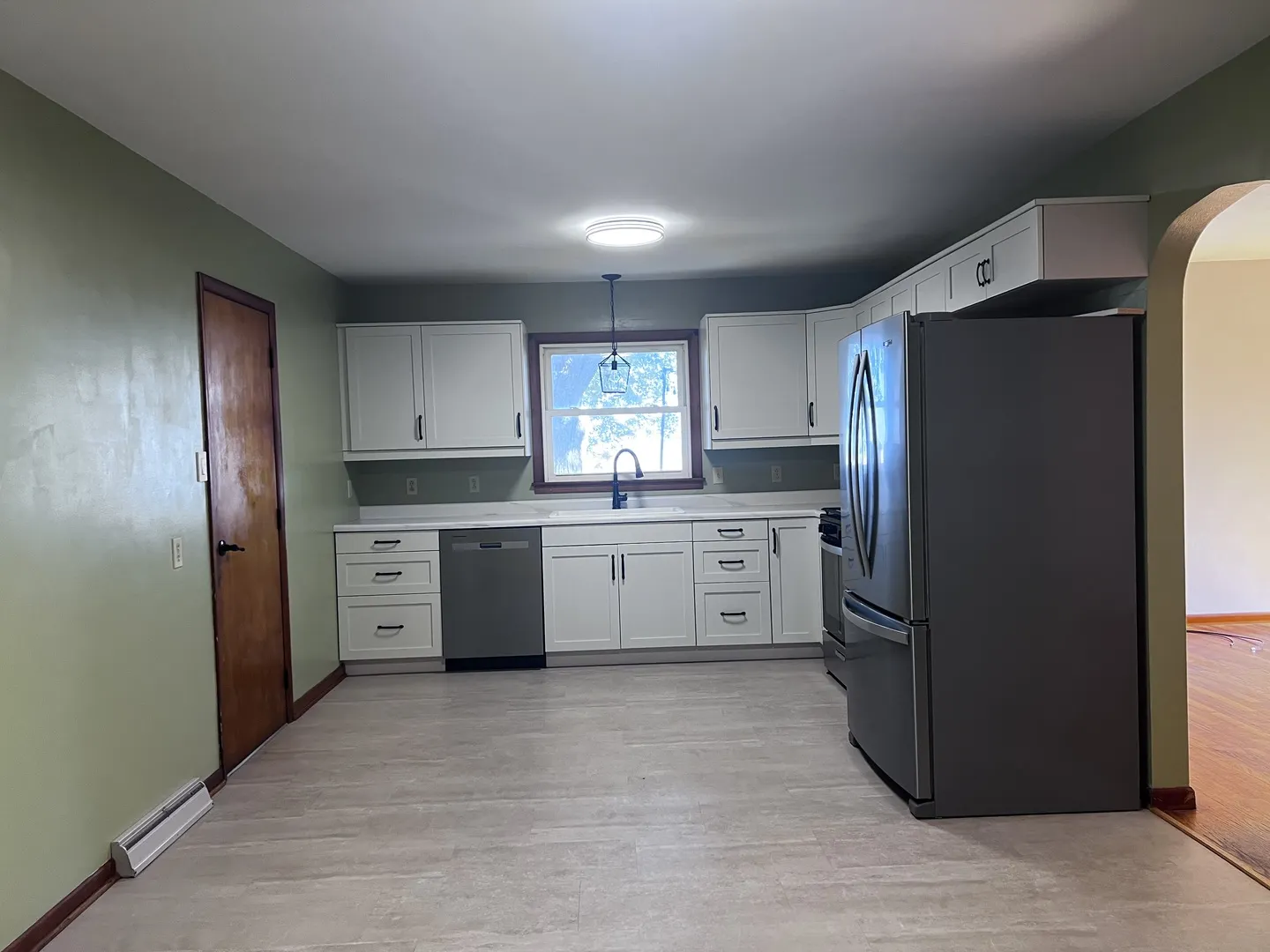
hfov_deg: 67.3
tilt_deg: -2.9
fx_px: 954
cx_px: 635
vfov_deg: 53.1
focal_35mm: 26
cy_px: 476
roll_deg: +1.6
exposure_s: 1/60
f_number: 1.5
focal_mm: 5.7
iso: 100
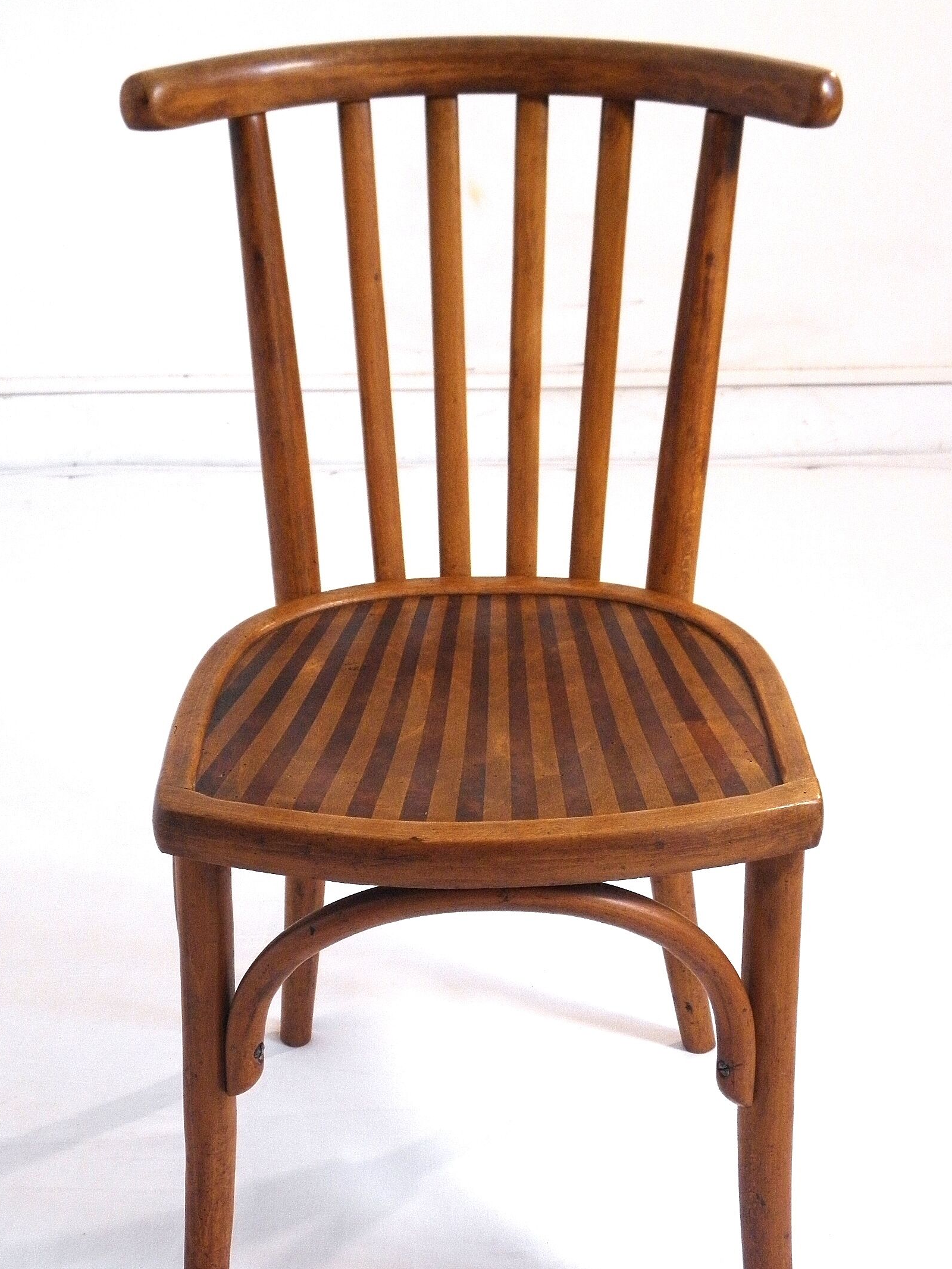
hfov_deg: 24.4
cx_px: 506
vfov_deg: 32.2
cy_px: 682
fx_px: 2200
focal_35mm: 60
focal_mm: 9.1
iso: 200
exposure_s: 1/25
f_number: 4
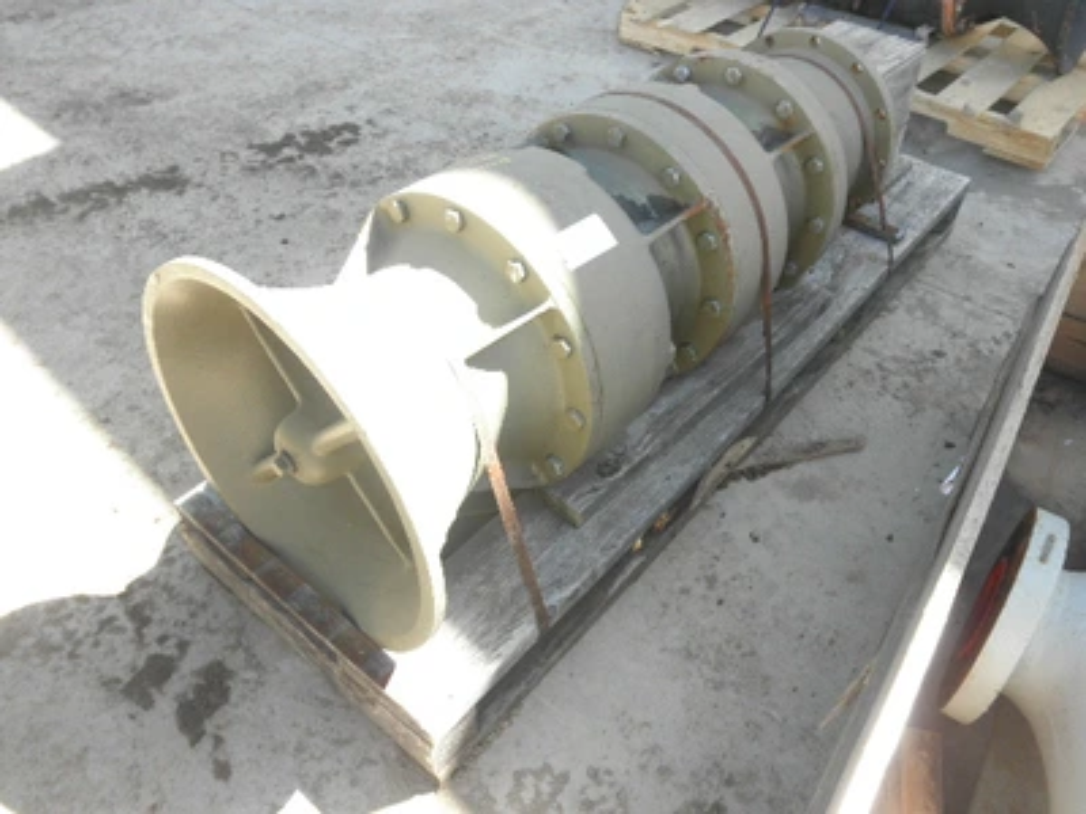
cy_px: 407
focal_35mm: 28
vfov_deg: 49.7
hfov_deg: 63.4
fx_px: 878
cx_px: 543
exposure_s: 1/80
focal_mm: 5
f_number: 3
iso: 64
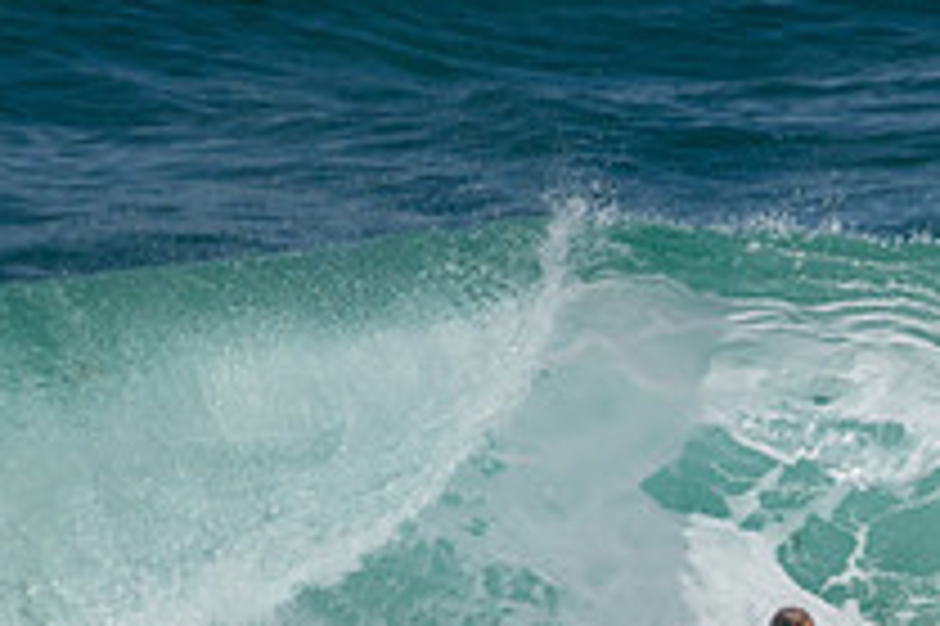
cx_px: 1187
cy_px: 844
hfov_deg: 0.9
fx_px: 57972
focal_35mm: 2222
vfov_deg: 0.6
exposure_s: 1/2000
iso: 400
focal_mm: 800
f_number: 11
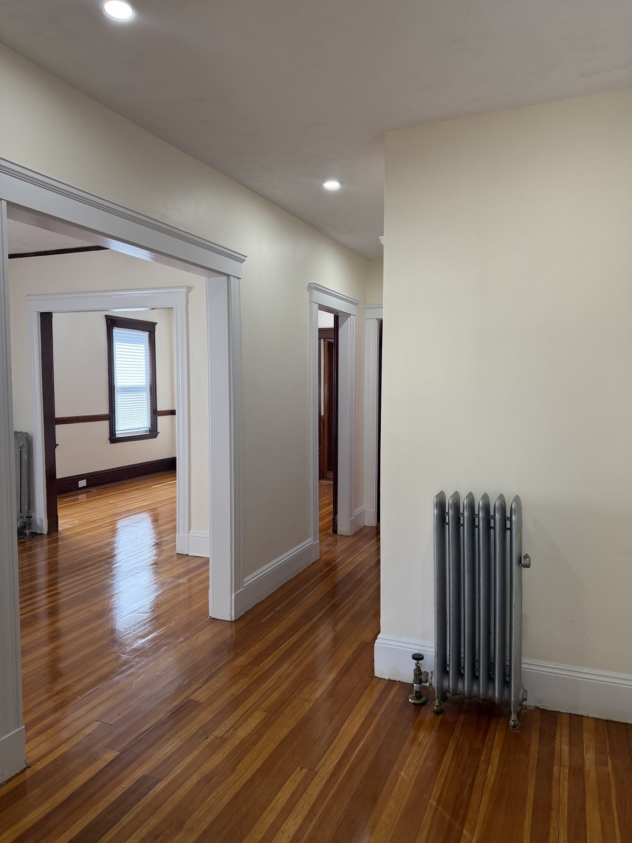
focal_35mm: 24
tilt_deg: -3.2
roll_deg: -1.2
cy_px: 422
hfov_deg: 56.8
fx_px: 584
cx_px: 316
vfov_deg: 71.6
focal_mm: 6.76
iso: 160
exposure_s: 1/219
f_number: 1.78
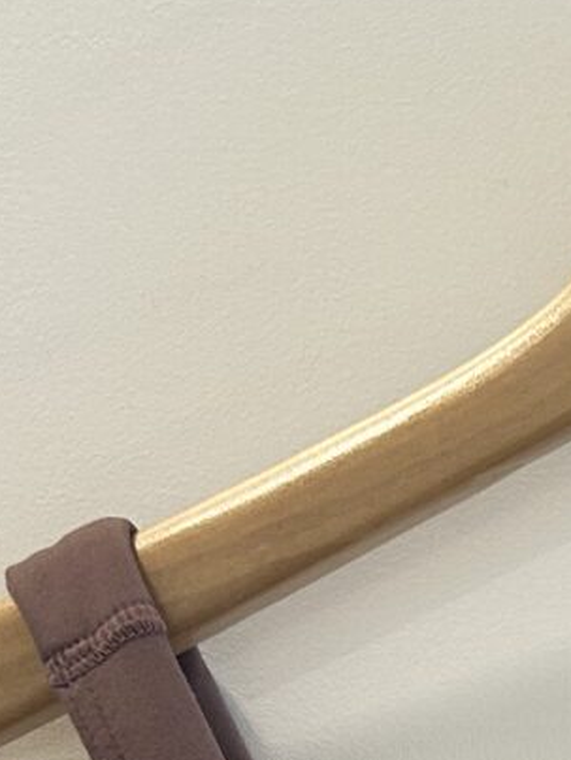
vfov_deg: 13.5
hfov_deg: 10.7
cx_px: 923
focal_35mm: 132
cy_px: 1331
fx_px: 2899
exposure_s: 1/60
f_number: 1.5
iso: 80
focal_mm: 5.7
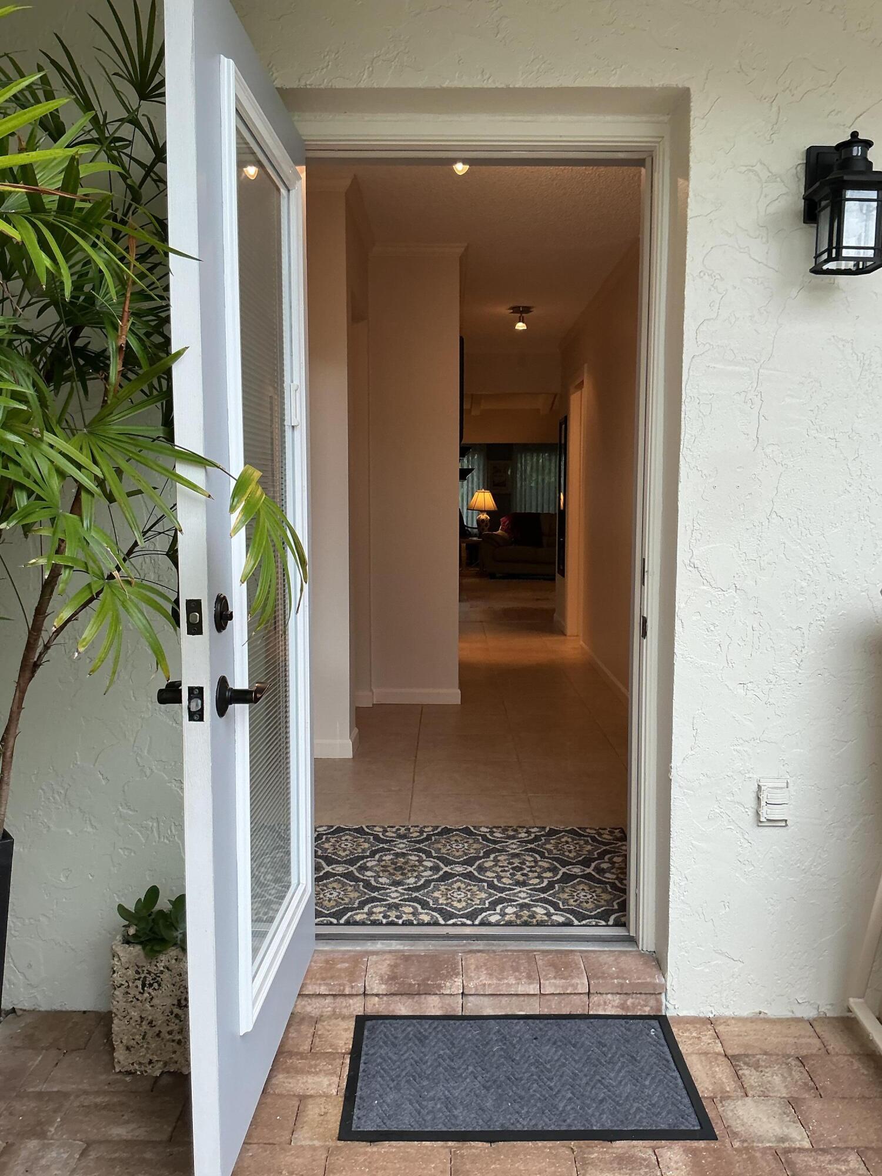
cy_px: 588
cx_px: 441
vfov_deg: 61.7
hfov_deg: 48.2
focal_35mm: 29
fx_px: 985
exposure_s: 1/120
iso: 50
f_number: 1.8
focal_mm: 3
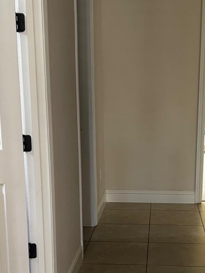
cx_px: 143
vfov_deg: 30.0
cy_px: 187
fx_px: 505
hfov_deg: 22.8
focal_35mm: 64
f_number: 1.5
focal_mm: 5.7
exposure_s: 1/60
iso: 250
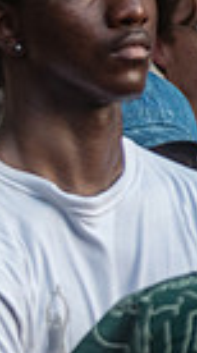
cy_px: 329
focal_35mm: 754
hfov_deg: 1.6
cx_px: -440
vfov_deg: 2.9
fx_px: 7045
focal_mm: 170
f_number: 4.5
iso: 1000
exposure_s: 1/500
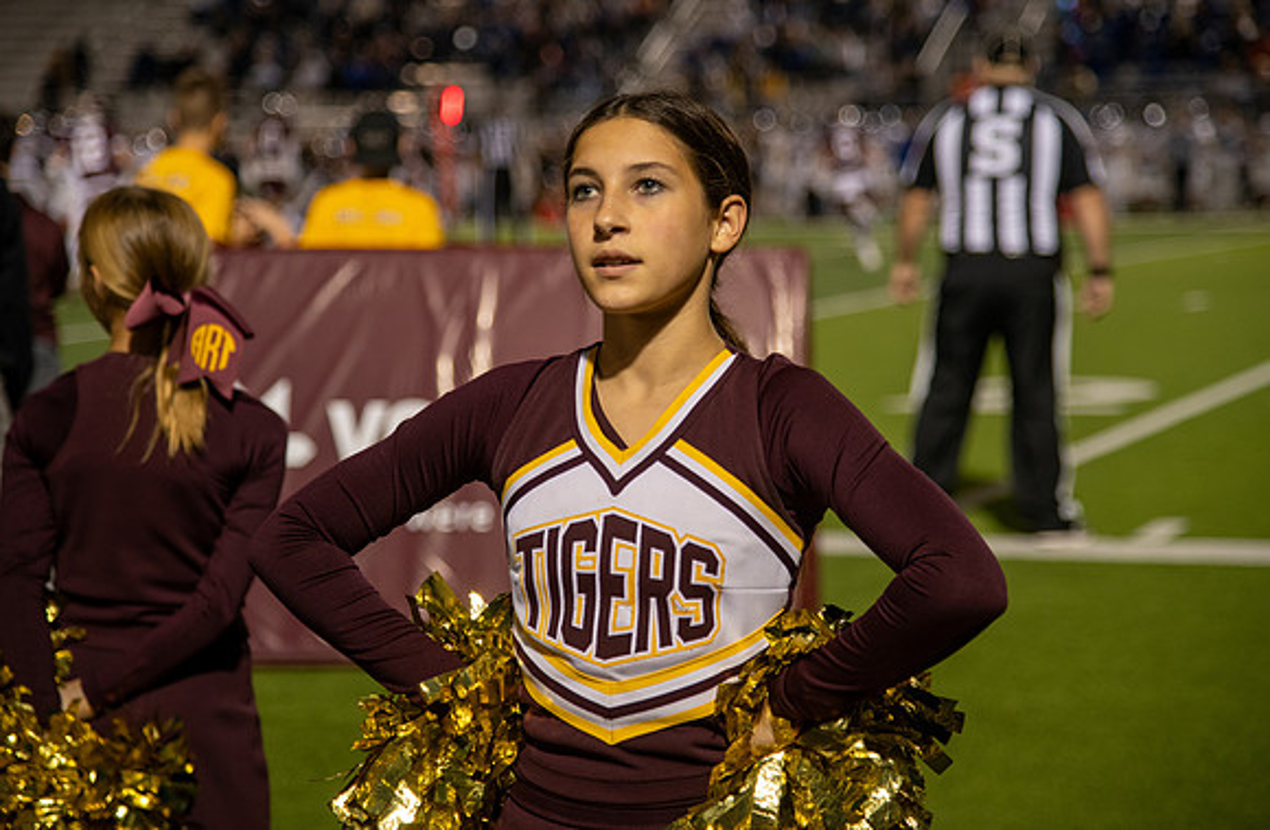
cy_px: 369
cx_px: 653
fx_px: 3911
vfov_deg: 12.1
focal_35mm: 112
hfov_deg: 18.4
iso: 640
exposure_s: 1/100
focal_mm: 100
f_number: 4
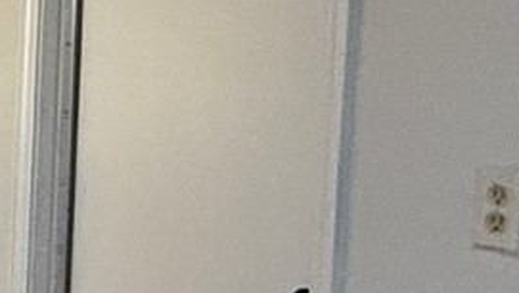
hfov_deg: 14.3
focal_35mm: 108
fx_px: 1488
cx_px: -678
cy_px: 86
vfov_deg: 11.2
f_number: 2.2
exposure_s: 1/120
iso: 400
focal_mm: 2.22
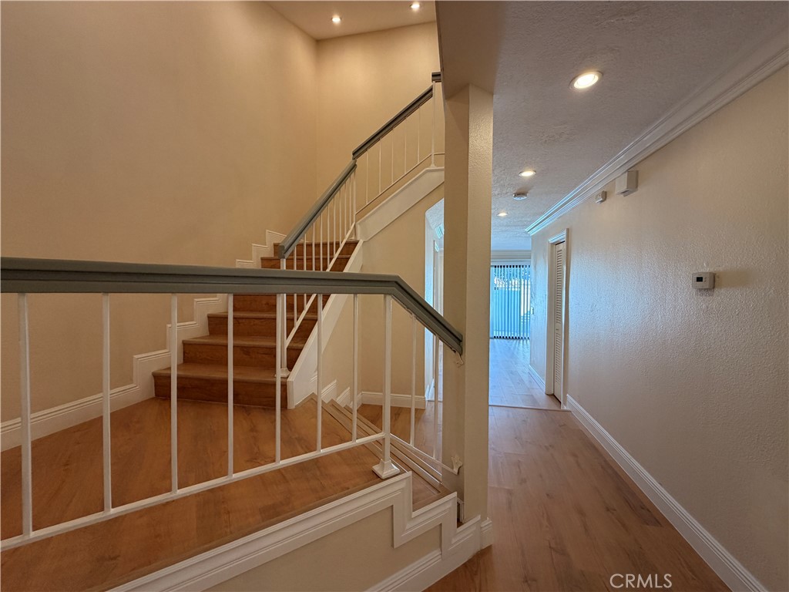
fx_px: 319
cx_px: 394
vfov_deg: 85.7
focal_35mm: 14
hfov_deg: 102.1
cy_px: 296
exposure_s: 1/120
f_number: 2.2
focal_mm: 2.22
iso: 160
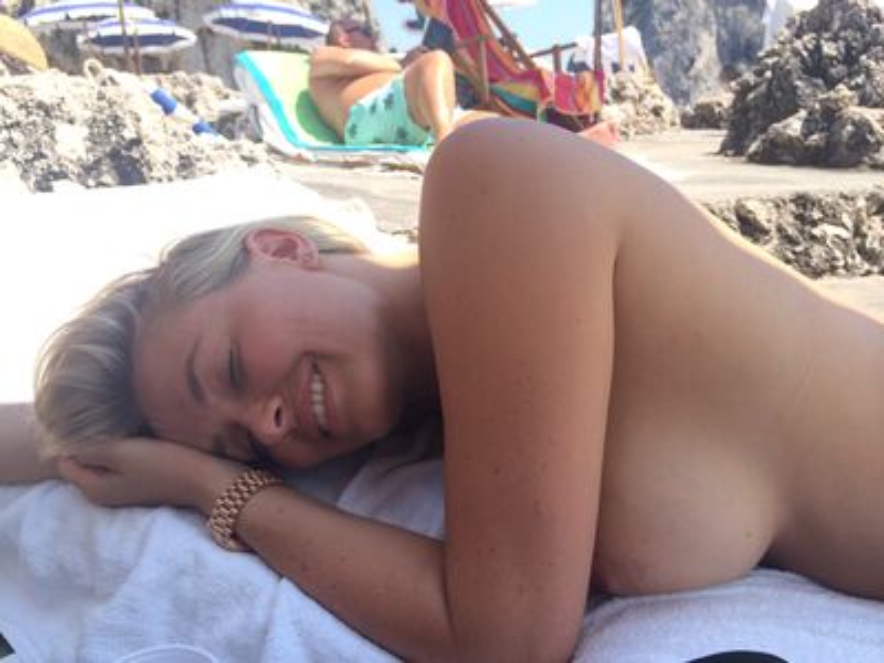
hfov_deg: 60.0
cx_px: 442
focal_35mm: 30
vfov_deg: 46.8
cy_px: 332
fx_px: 766
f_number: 2.2
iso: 32
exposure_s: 1/873
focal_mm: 4.12
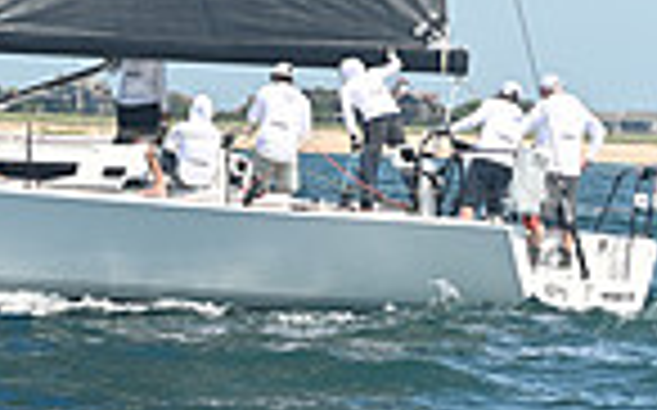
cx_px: -47
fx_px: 5081
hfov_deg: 7.4
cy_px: -847
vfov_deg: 4.4
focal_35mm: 284
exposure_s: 1/1000
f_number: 6.3
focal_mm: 70
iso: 320
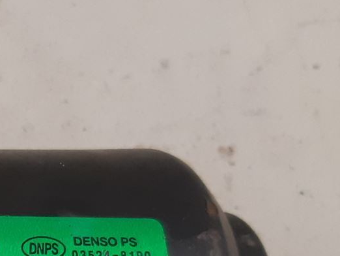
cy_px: 280
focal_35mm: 102
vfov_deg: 14.2
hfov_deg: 17.1
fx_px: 1002
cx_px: -191
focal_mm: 3.93
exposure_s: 1/50
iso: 160
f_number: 1.7
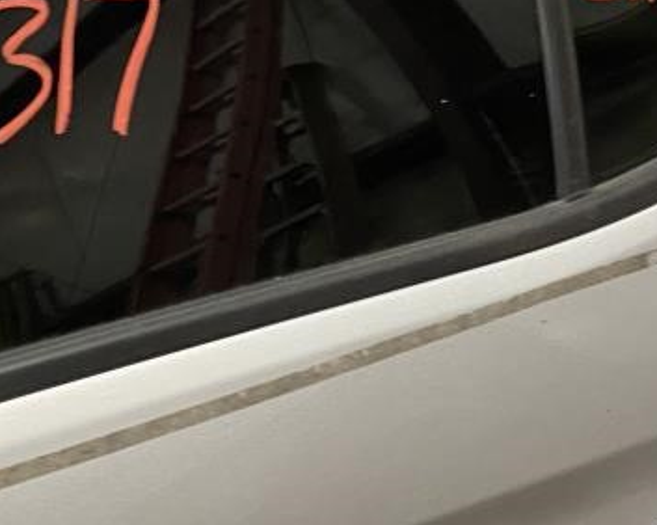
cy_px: -37
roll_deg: +1.9
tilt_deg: -6.8
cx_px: 115
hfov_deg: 20.5
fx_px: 1788
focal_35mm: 92
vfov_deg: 16.3
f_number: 1.8
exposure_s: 1/60
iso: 250
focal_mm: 4.25
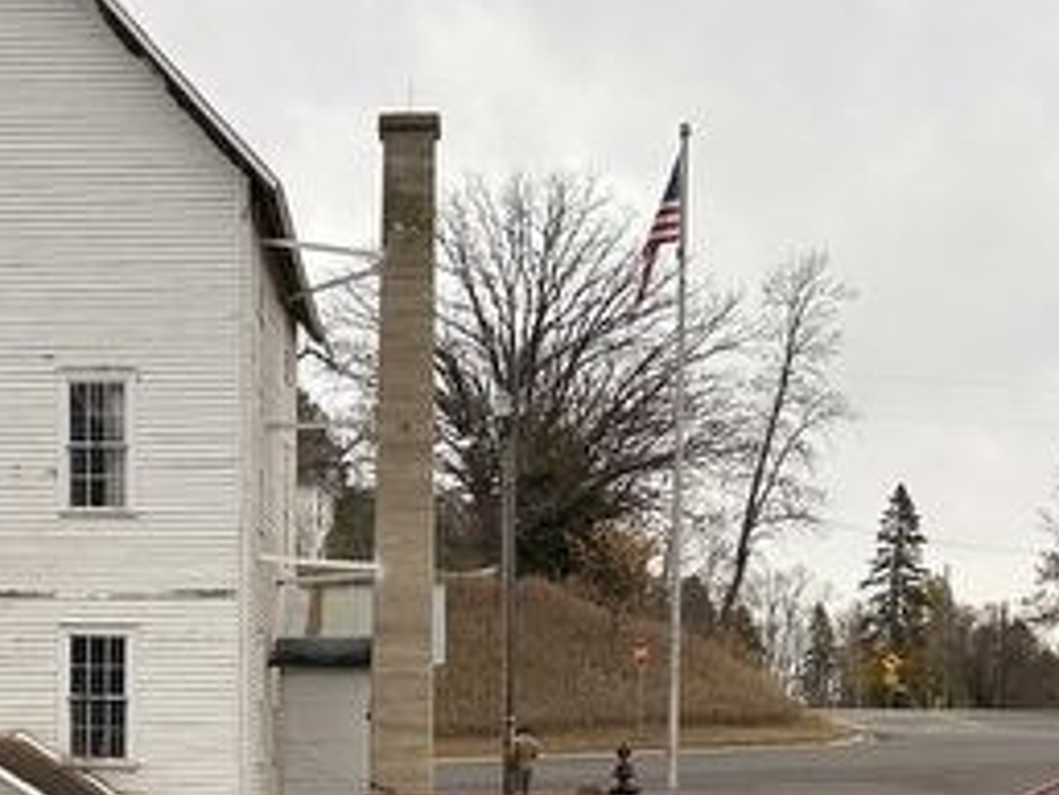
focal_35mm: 81
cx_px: 284
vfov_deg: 17.7
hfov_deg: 23.9
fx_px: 2479
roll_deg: -0.4
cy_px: 849
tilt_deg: -3.3
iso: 50
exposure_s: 1/597
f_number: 1.5
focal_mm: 5.7
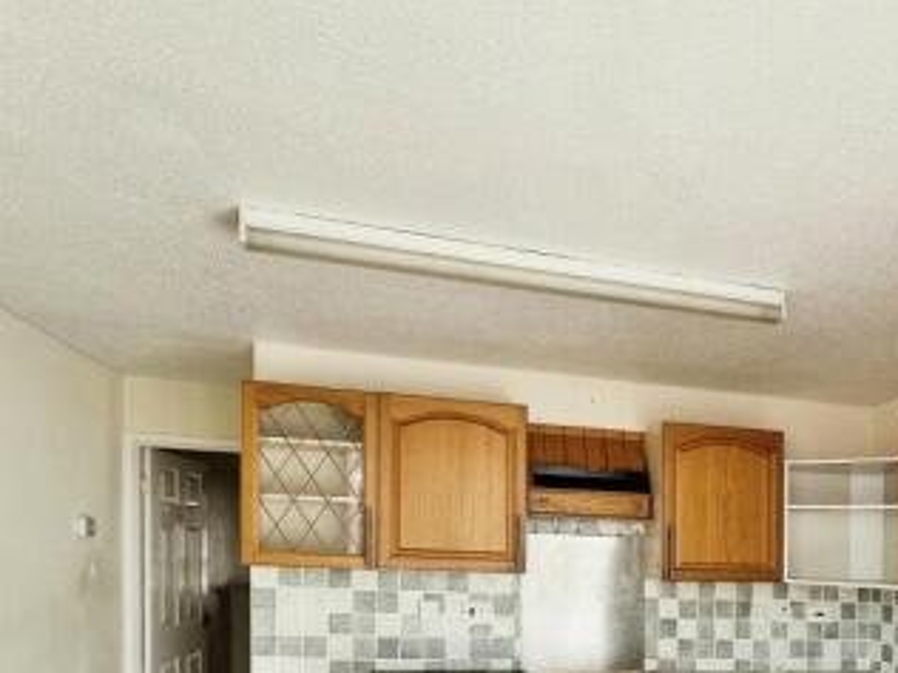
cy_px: 615
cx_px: 601
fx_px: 623
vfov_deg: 50.0
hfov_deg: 69.5
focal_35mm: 24
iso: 32
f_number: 1.8
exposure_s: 1/99
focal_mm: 1.57
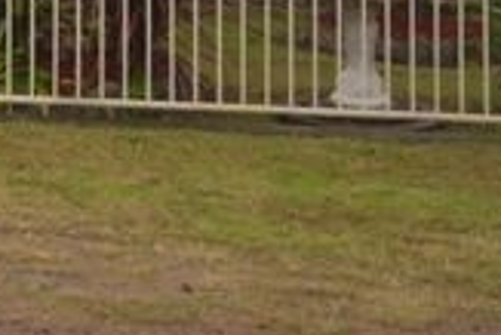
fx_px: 2048
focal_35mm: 147
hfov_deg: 13.2
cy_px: -449
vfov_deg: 8.6
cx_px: -240
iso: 100
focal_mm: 20
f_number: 5.6
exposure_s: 1/160
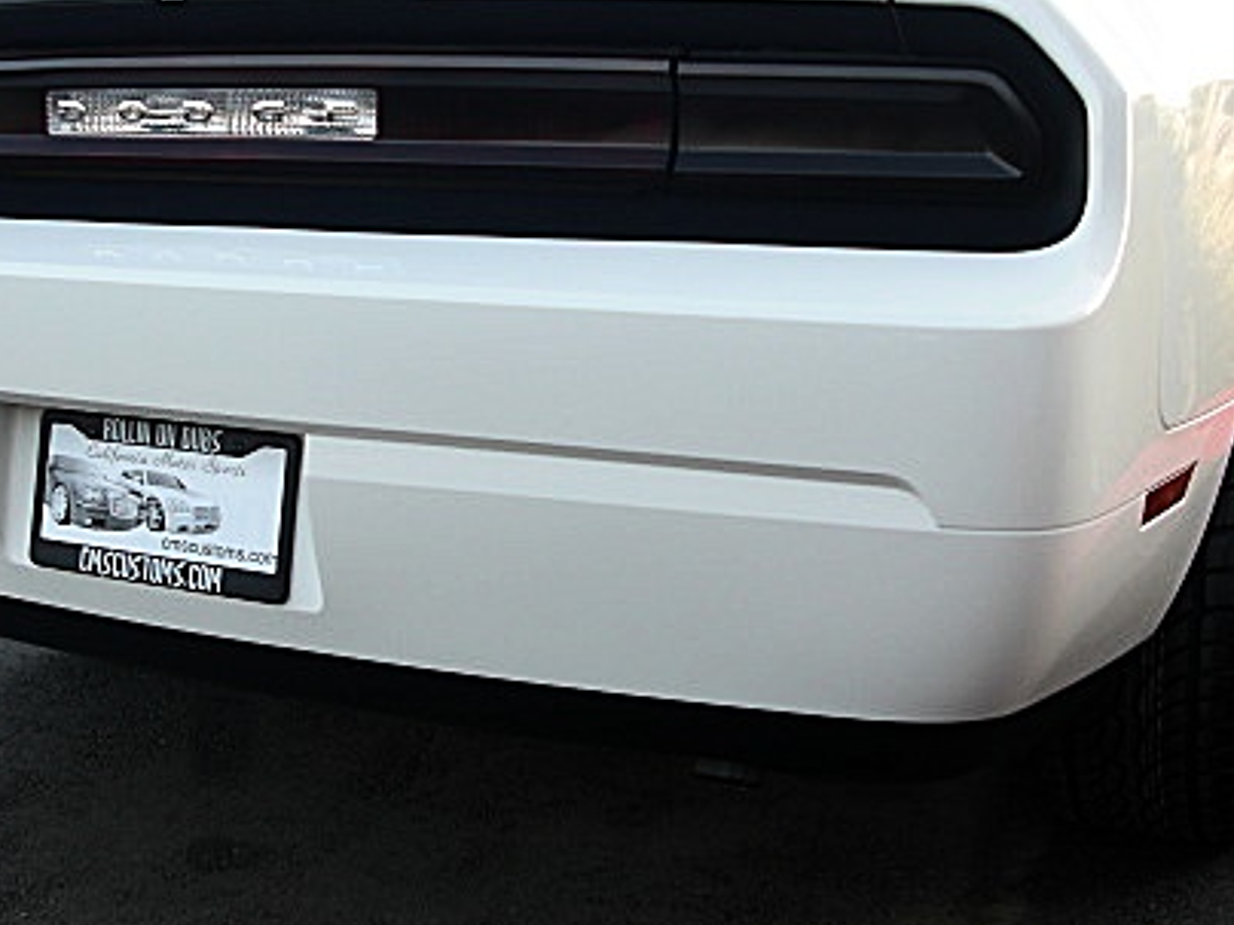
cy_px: 385
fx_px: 2032
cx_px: 504
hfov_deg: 33.7
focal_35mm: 57
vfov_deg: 25.6
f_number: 2.8
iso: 50
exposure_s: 1/125
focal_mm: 6.3
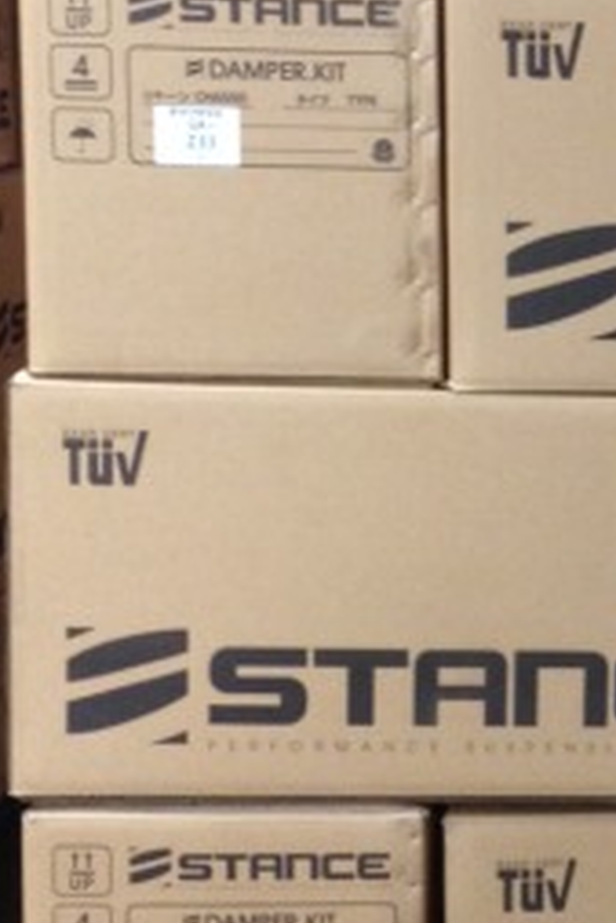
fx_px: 2947
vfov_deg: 17.8
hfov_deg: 11.3
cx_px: 1013
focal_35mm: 115
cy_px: 430
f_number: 2.4
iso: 125
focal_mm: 4.3
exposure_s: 1/20
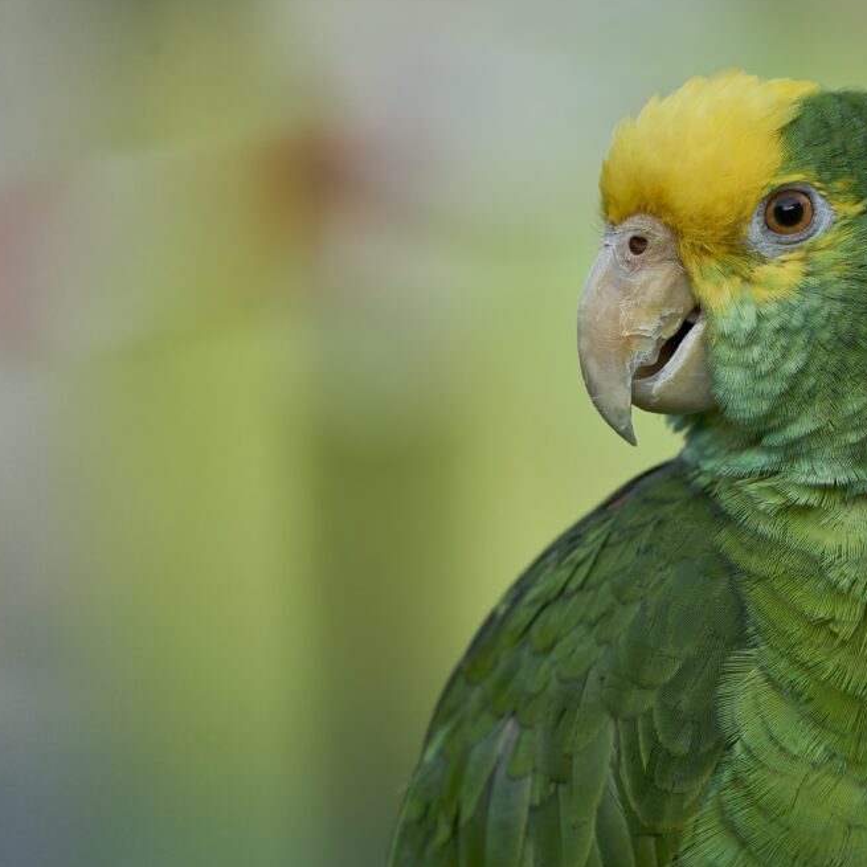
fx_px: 22584
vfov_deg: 2.2
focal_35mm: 797
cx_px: 662
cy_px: 422
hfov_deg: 2.2
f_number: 6.3
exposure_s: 1/1250
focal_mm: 600
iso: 1000
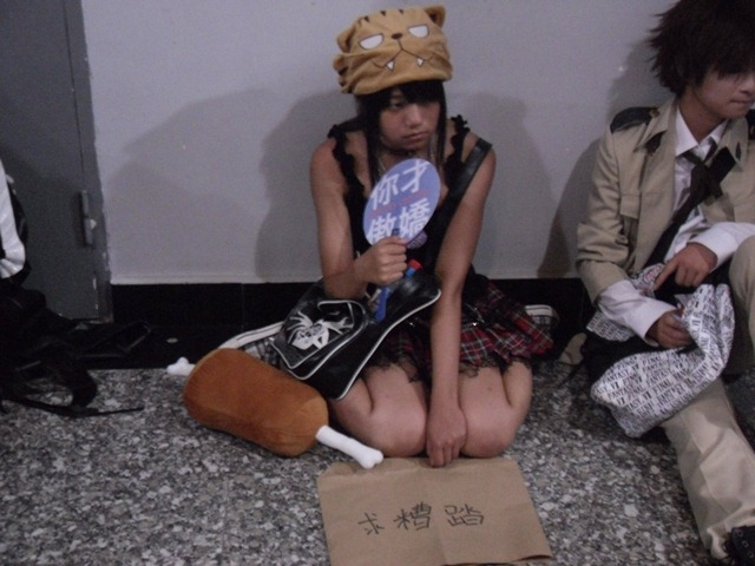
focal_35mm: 70
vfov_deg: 21.0
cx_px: 378
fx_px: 1527
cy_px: 283
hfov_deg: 27.8
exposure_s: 1/8
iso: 800
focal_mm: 9.83
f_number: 4
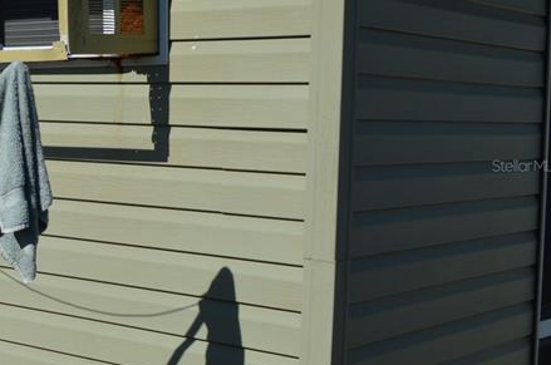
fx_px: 1176
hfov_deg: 24.3
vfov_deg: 17.6
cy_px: 166
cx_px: -79
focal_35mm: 77
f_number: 10
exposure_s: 1/400
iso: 100
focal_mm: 22
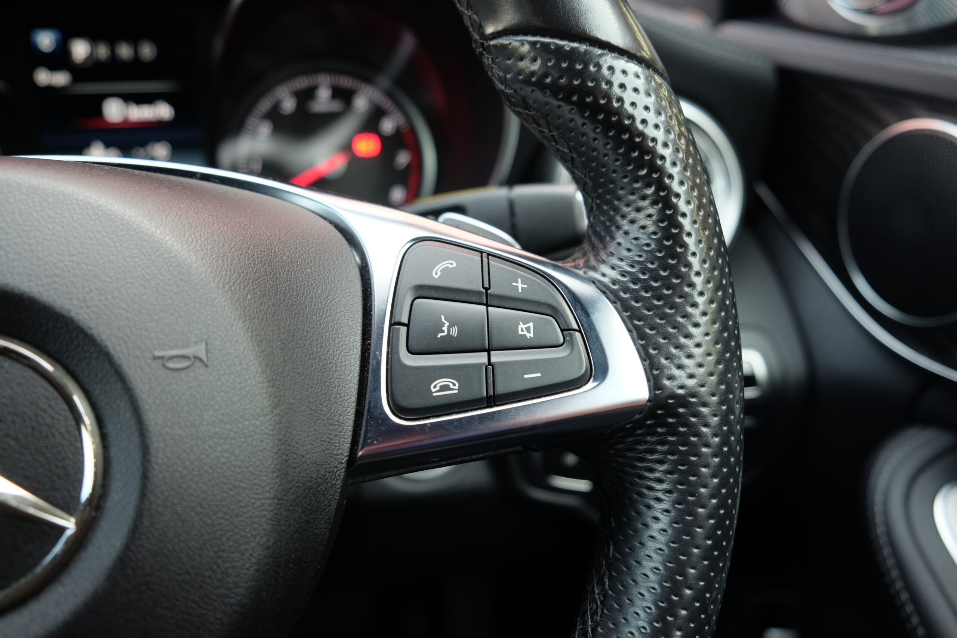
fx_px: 824
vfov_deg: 42.3
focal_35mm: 31
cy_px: 319
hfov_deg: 60.3
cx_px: 478
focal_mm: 20.5
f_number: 4
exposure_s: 1/27
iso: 400
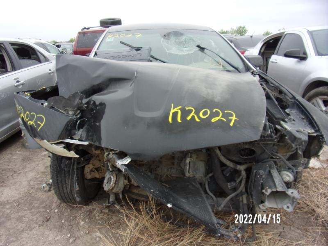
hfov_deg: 71.6
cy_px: 123
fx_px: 227
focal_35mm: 24
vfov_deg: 56.8
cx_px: 164
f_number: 3.3
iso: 80
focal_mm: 4.3
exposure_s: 1/300
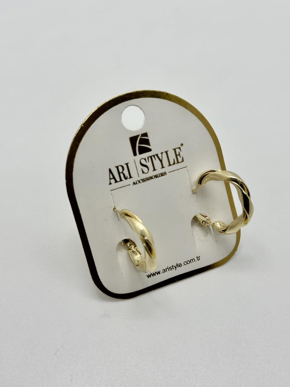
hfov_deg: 30.3
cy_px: 194
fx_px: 536
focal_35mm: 48
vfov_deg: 39.7
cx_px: 145
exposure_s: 1/221
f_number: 1.78
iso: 50
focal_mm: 6.86
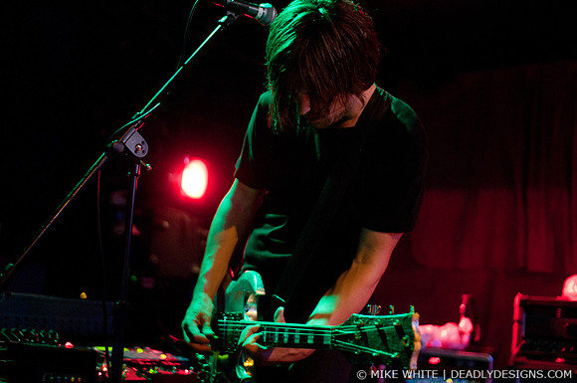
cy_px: 192
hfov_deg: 43.7
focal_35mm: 45
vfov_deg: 29.8
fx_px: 720
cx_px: 288
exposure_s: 1/20
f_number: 1.4
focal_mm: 30
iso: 1250
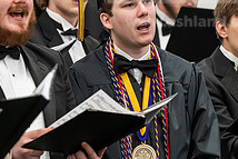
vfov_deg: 3.8
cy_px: 45
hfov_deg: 5.6
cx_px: 75
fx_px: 2421
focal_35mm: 366
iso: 2500
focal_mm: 135
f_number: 3.2
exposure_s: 1/200
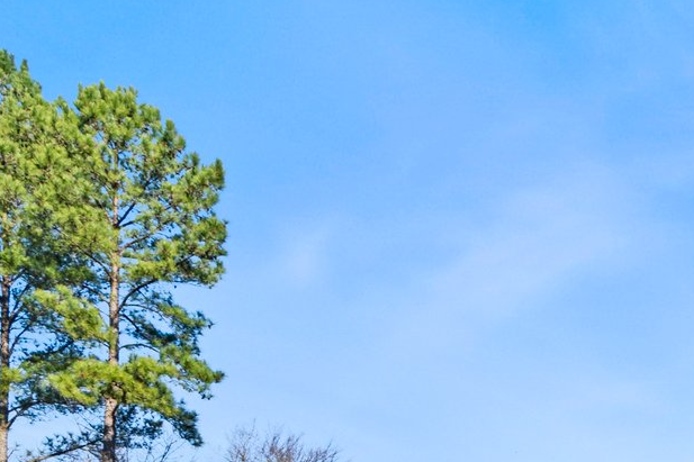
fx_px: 1407
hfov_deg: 21.3
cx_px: 1148
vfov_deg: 17.6
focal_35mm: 73
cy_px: 592
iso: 400
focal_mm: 22
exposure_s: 1/1250
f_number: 8
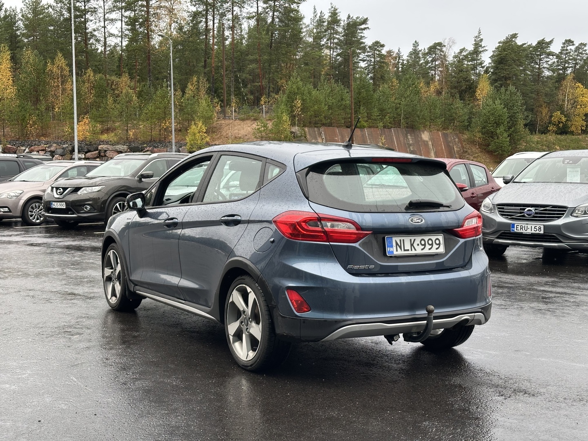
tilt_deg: -4.3
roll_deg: -0.2
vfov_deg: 30.3
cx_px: 294
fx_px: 815
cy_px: 220
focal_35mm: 48
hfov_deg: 39.7
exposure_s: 1/379
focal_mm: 6.86
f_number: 1.78
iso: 64
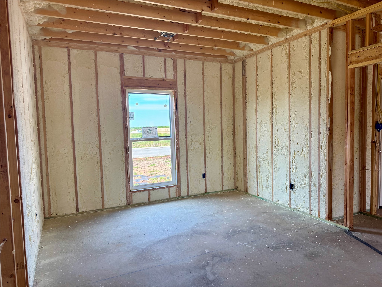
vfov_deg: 56.8
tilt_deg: -3.8
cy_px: 144
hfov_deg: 71.6
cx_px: 191
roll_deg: +1.5
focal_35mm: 24
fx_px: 265
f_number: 1.78
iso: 100
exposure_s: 1/168
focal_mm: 6.76
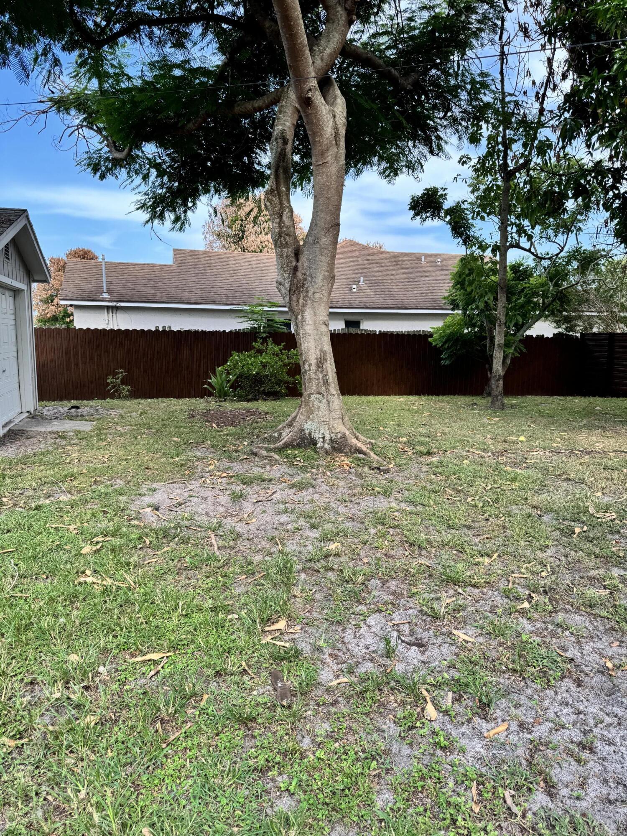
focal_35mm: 24
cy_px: 418
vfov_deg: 71.6
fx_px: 580
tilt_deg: -8.4
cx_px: 314
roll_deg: -0.1
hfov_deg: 56.8
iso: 80
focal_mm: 6.76
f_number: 1.78
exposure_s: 1/633
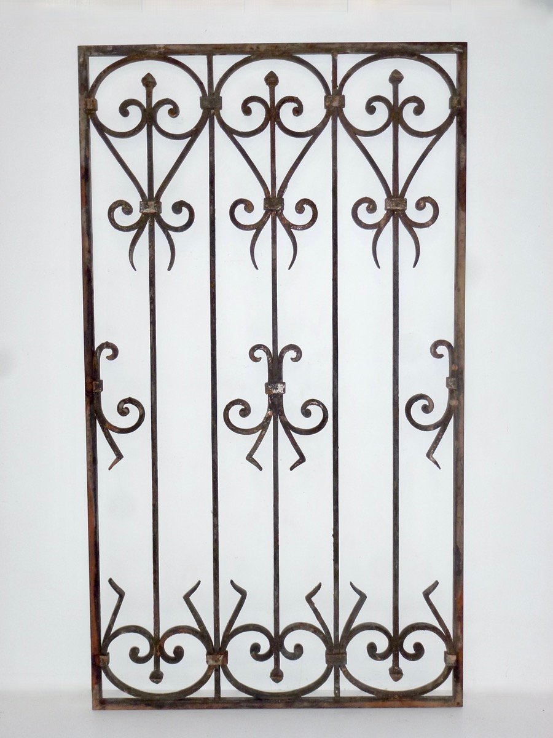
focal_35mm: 45
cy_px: 369
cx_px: 276
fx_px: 959
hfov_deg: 32.2
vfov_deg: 42.1
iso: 250
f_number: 4
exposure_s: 1/60
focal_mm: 8
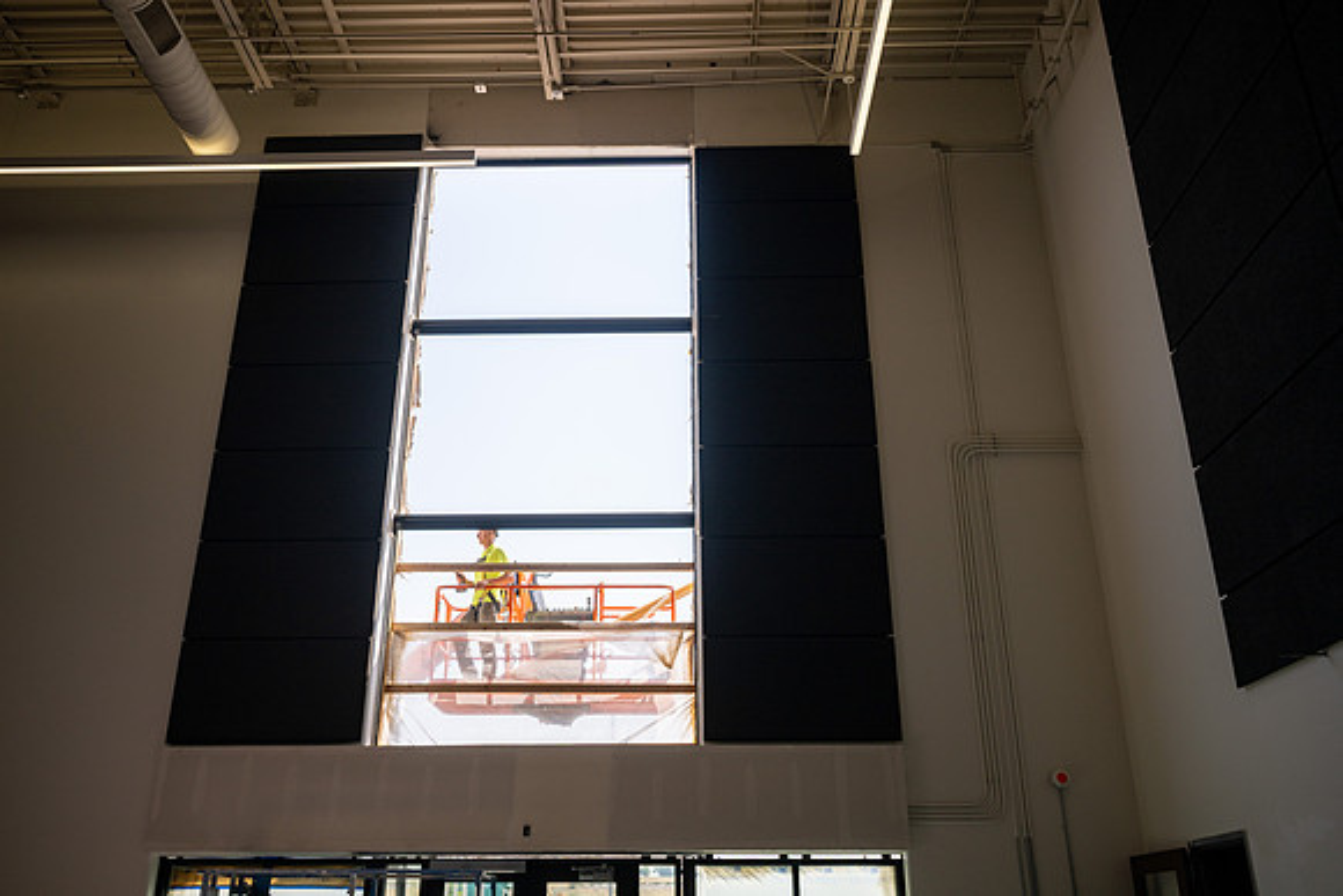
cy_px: 448
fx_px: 1119
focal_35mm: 30
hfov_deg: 61.9
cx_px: 672
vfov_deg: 43.6
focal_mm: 30
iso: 100
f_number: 4
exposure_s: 1/1000
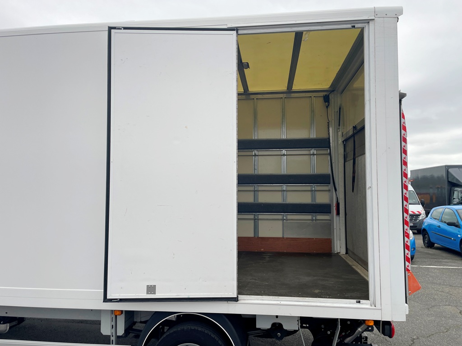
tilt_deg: +4.4
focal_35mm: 26
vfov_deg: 53.1
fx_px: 347
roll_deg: +0.1
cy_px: 173
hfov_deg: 67.3
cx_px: 231
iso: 32
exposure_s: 1/358
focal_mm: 4.2
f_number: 1.6
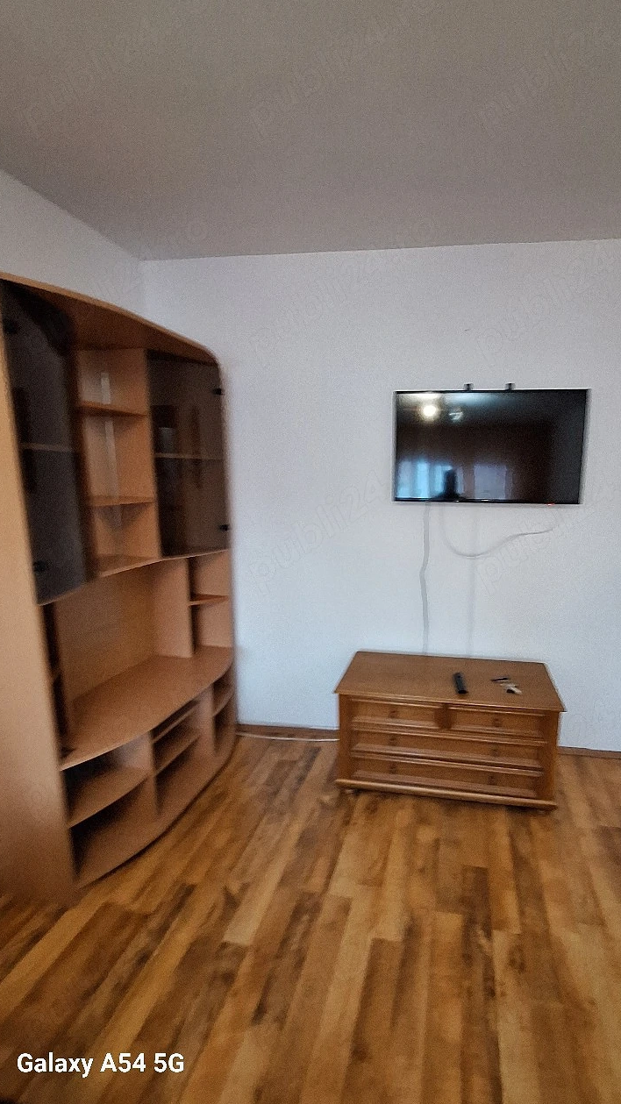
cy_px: 548
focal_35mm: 15
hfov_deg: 69.0
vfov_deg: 103.0
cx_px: 400
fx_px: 439
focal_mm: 1.74
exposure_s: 1/25
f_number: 2.2
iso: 320
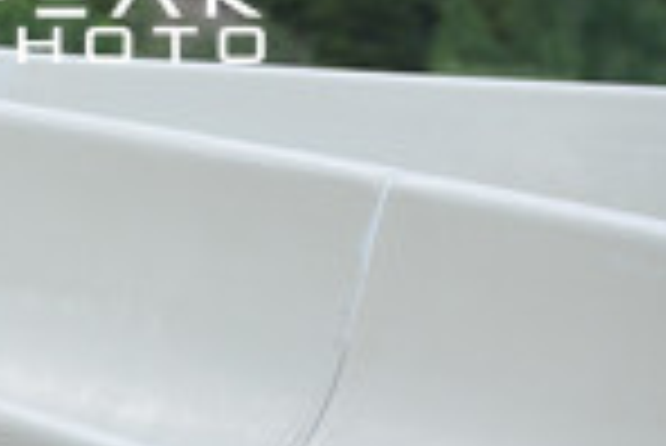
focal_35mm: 528
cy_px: 340
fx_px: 9777
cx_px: -207
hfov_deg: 3.9
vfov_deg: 2.6
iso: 1100
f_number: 6.3
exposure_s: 1/1250
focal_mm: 195
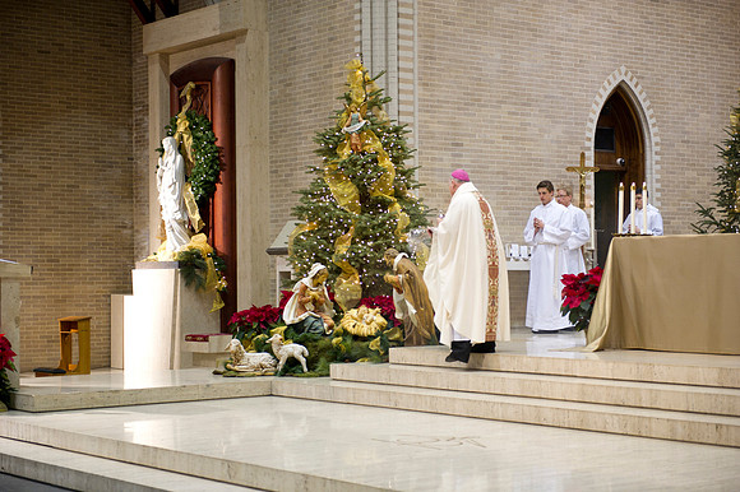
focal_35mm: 70
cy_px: 246
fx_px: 1438
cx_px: 370
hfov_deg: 28.9
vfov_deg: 19.4
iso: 1600
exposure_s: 1/80
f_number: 2.8
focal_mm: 70
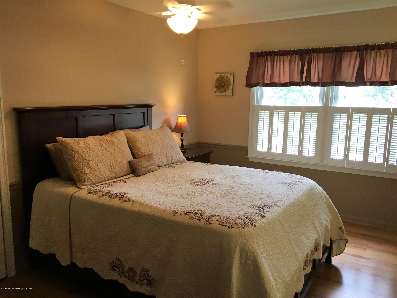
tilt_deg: -7.9
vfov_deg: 48.2
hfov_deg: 61.7
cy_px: 149
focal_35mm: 29
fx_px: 333
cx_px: 198
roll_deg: -0.4
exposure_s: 1/30
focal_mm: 4.15
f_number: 2.2
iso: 64
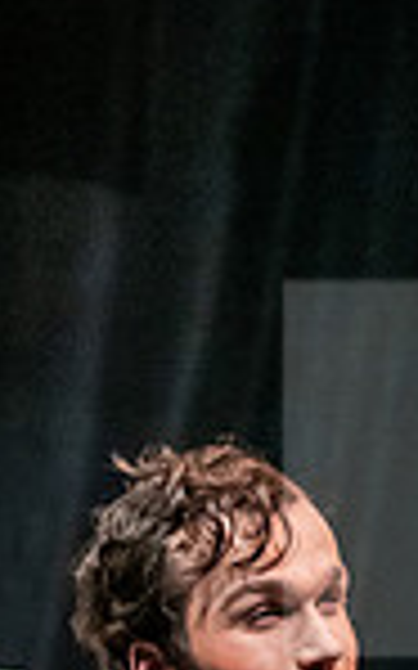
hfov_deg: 5.0
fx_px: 4780
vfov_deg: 7.9
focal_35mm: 262
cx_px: 148
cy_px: 825
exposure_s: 1/200
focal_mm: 66
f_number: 3.2
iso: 3200
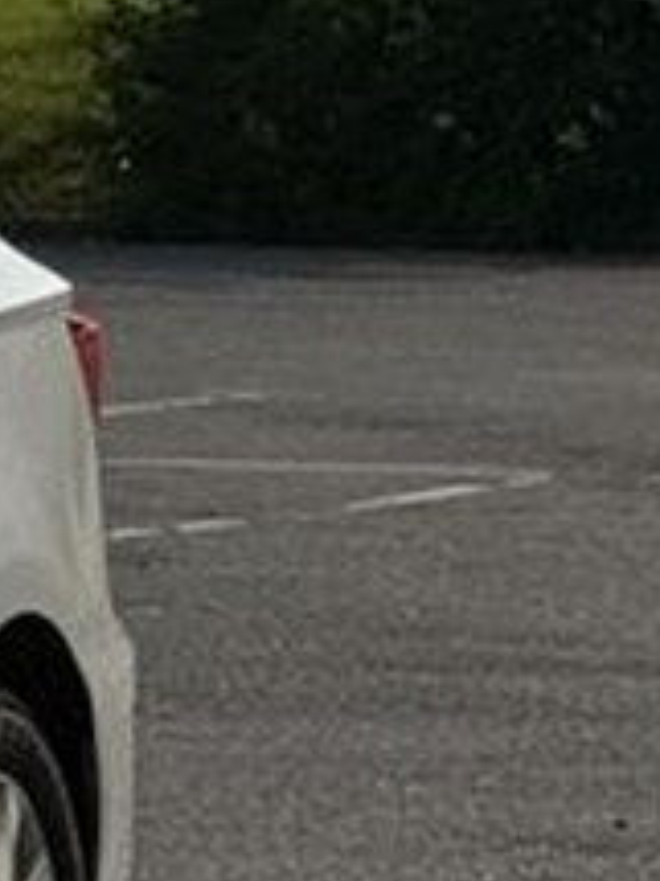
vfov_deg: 5.5
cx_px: -1726
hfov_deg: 3.9
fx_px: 9110
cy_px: -393
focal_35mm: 358
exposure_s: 1/11364
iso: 64
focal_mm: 6.76
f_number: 1.78
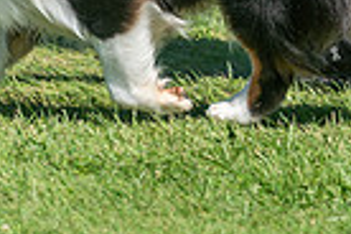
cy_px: -341
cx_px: 136
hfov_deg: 2.7
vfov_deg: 1.8
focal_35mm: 755
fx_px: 7361
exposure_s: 1/1000
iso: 80
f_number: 4
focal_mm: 136
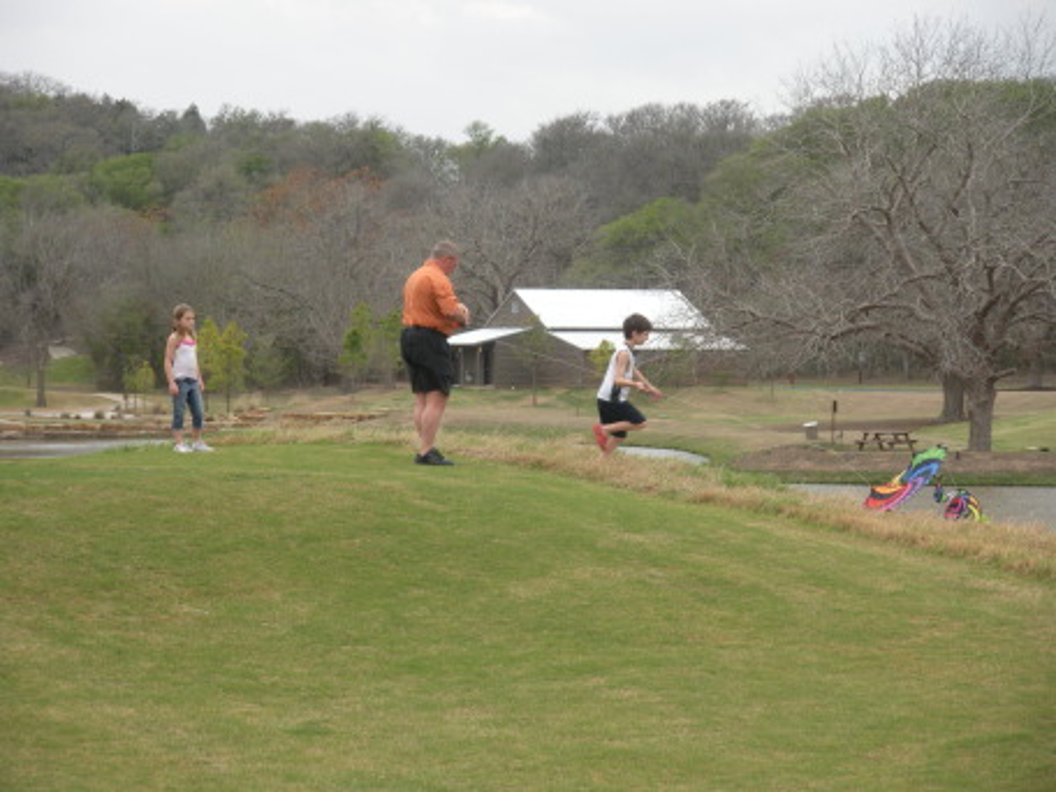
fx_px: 3691
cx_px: 528
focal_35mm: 121
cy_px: 396
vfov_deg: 12.2
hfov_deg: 16.3
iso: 157
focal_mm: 21.2
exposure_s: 1/120
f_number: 5.3
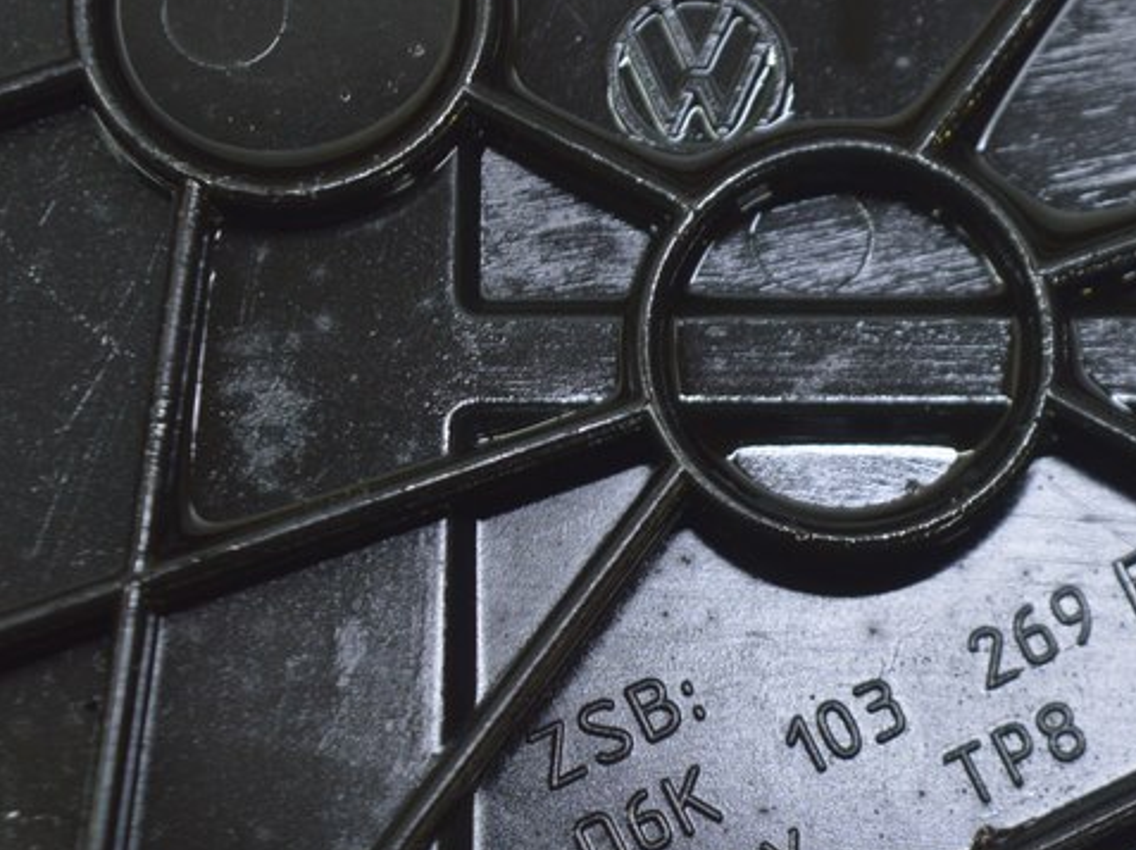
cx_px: 1007
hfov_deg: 12.2
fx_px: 5280
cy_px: 544
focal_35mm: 161
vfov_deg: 9.2
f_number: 5.6
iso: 400
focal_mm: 52
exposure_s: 1/20
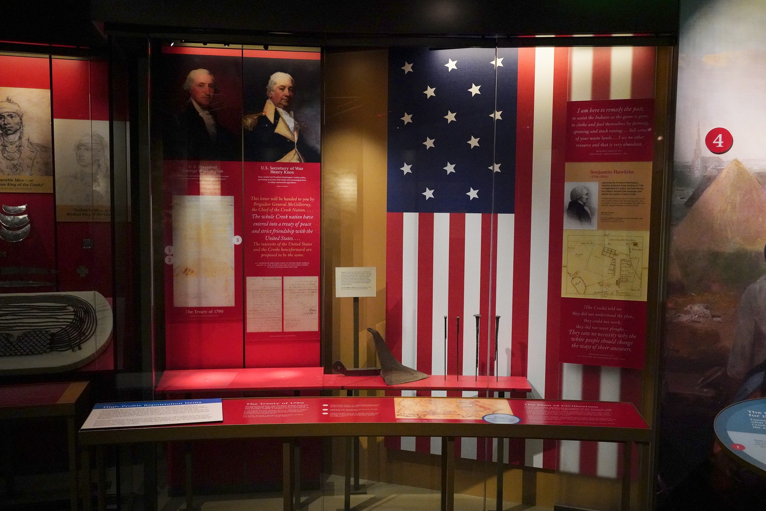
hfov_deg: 61.9
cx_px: 383
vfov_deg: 43.6
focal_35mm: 30
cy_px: 256
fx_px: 638
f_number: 4.5
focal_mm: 30
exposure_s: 1/100
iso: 10000
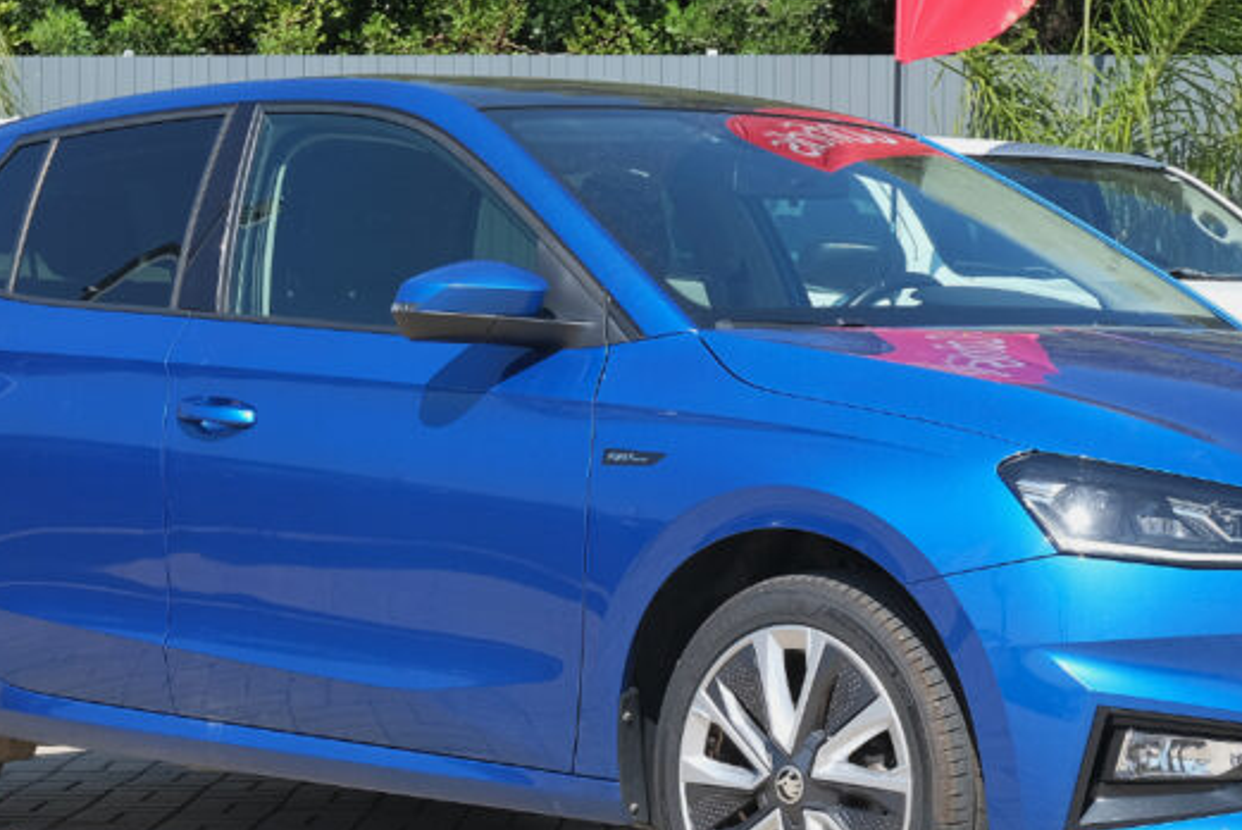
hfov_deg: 18.6
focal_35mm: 110
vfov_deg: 12.5
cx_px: 734
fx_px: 3797
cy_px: 547
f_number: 8
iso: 160
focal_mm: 37.4
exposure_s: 1/180
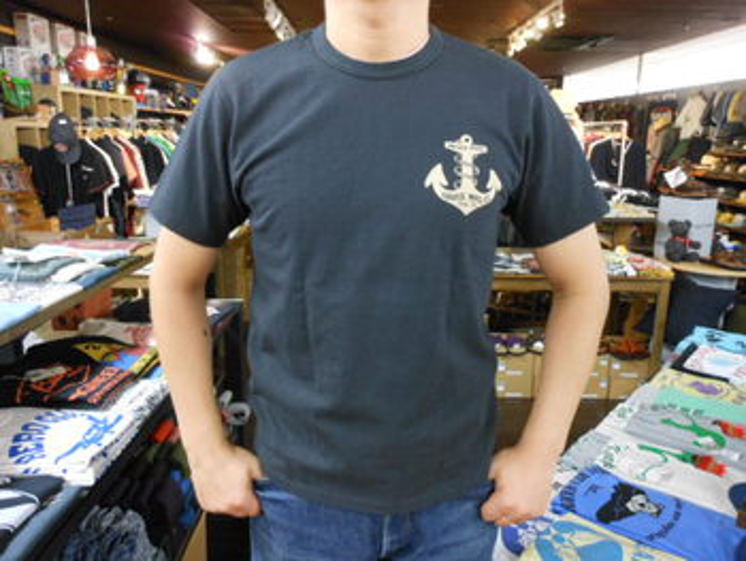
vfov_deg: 49.8
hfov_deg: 63.4
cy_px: 280
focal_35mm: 28
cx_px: 373
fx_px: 604
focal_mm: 5
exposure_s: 1/13
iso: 400
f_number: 3.7
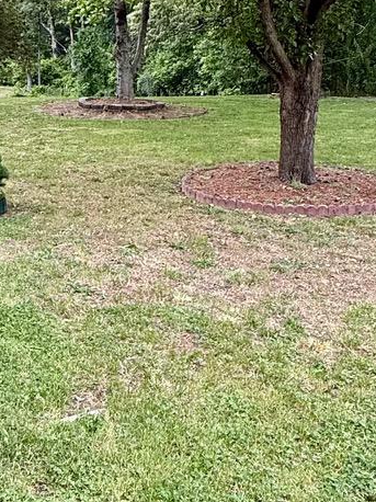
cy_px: 116
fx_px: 681
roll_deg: -0.5
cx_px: 84
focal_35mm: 47
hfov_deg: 30.2
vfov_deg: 39.2
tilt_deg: -6.8
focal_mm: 2.22
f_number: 2.2
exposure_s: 1/99
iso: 125
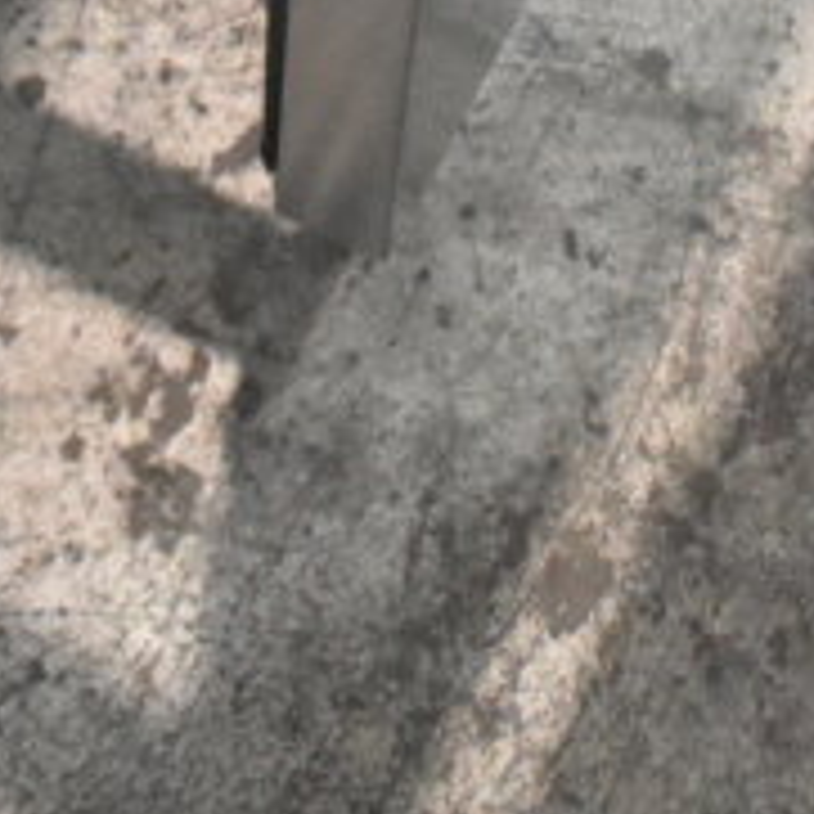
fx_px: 3432
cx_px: 549
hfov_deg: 13.5
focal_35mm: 129
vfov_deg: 11.8
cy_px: -906
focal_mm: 20
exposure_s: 1/160
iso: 6400
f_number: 6.3
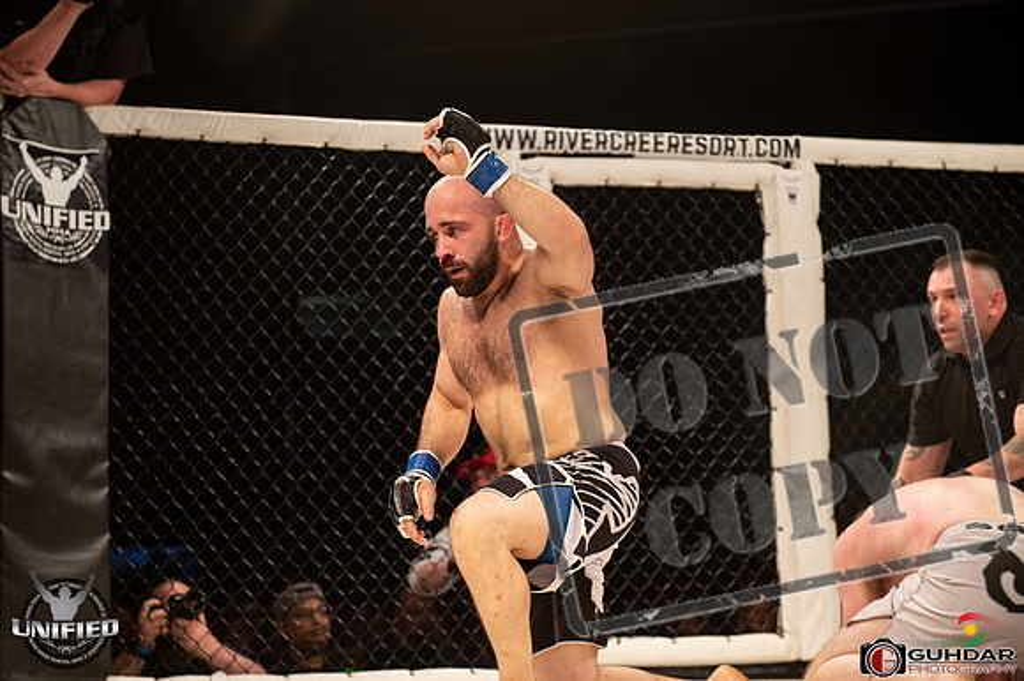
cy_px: 343
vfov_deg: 17.4
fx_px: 2222
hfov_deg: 26.0
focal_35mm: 78
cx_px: 478
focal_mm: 70
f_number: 4
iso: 1600
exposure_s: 1/500
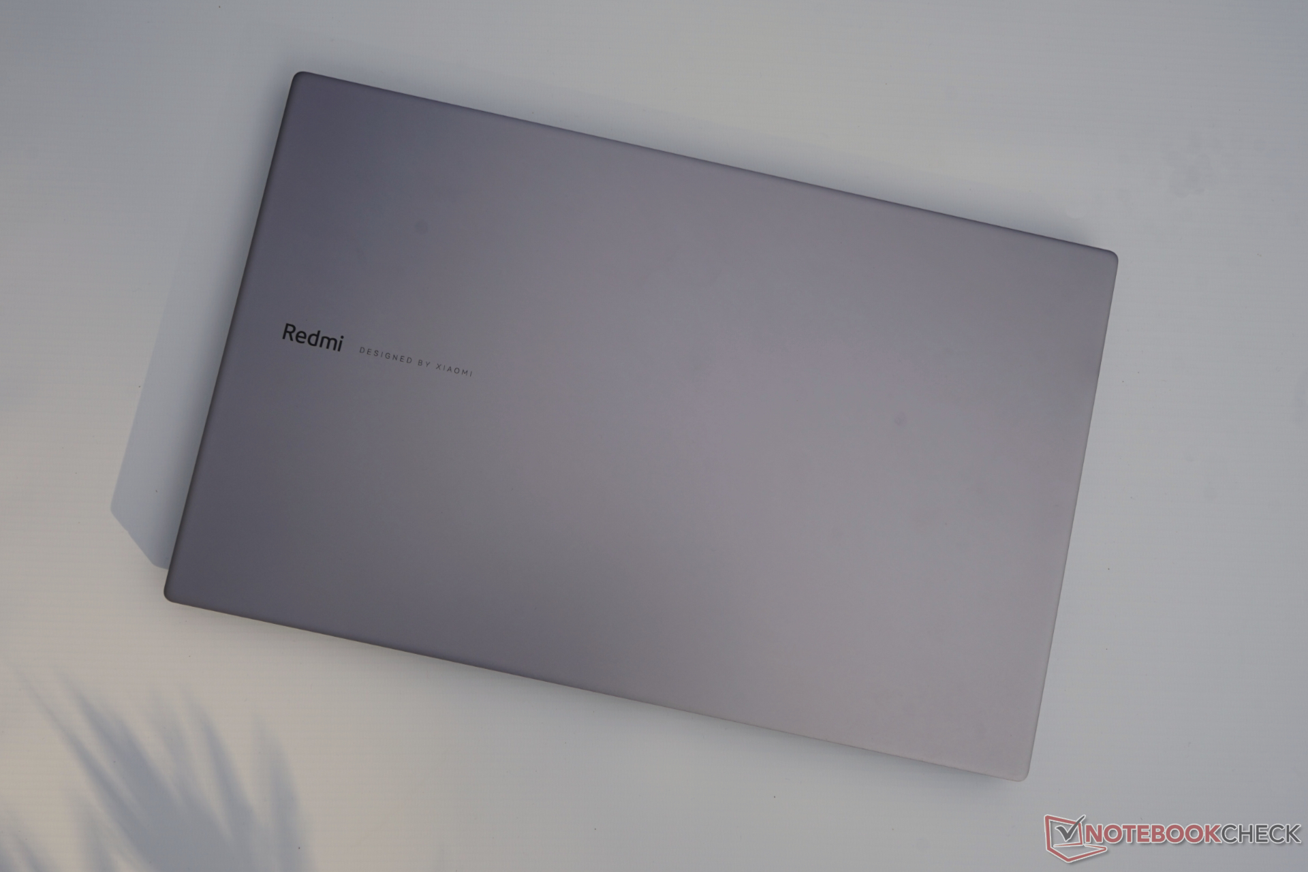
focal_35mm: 30
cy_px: 436
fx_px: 1090
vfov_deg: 43.6
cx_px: 654
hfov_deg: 61.9
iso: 100
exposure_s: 1/125
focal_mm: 30
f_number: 11
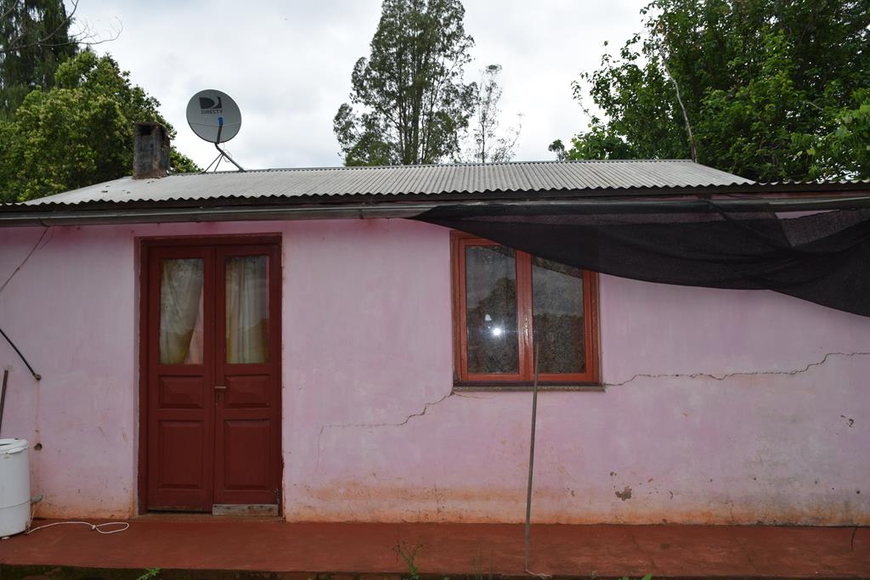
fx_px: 725
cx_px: 435
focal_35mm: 30
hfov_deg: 61.9
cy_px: 290
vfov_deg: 43.6
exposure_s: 1/200
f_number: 8
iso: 100
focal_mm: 20
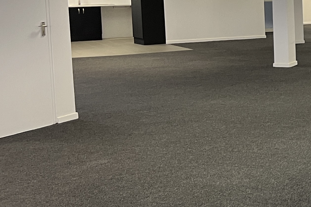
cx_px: 464
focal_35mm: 87
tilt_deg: -5.8
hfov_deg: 20.2
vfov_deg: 15.7
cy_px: 61
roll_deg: +0.7
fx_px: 751
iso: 125
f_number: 1.6
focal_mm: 5.1
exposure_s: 1/50
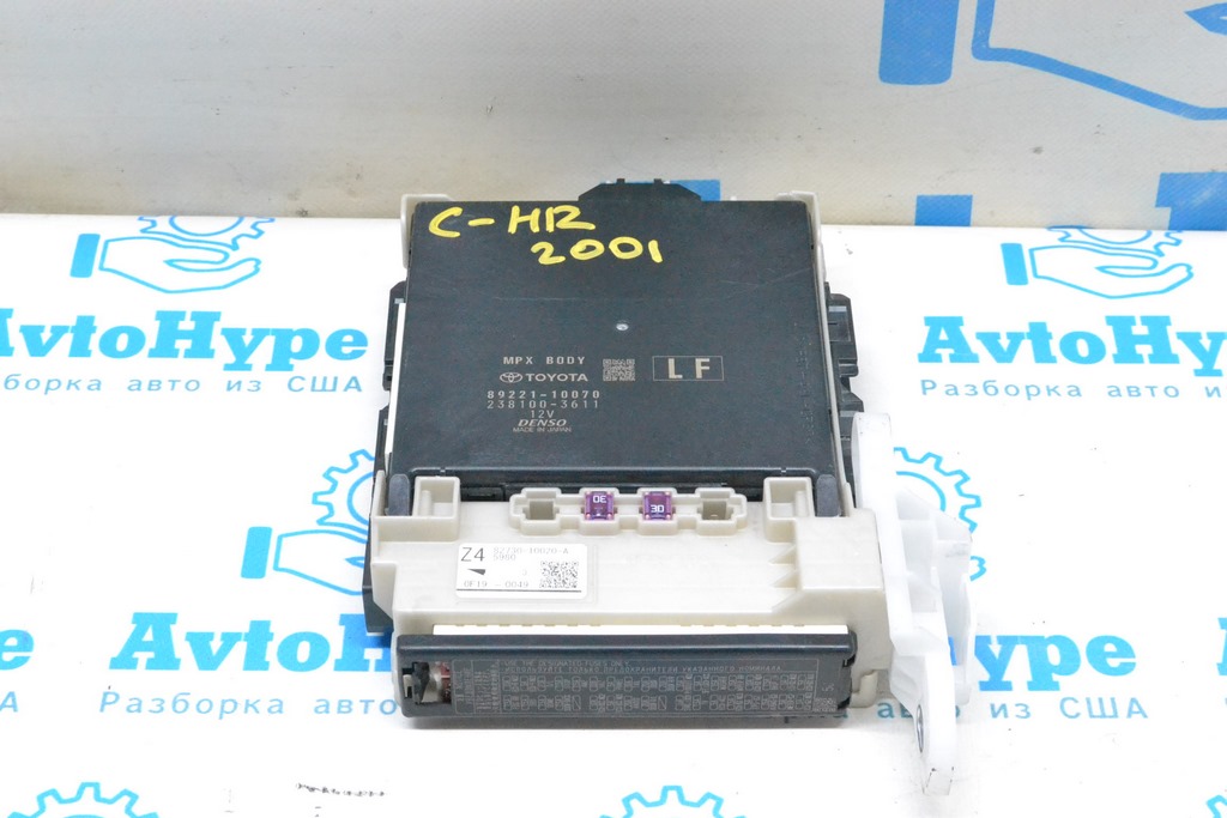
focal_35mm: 66
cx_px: 614
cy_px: 409
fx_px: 2250
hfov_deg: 30.5
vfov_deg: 20.6
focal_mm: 44
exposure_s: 1/100
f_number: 11
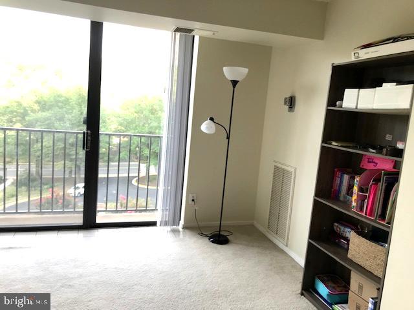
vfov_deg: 49.7
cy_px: 155
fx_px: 335
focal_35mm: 28
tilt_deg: -7.4
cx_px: 207
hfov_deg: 63.4
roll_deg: -4.6
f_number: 1.8
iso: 32
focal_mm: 3.99
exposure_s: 1/90
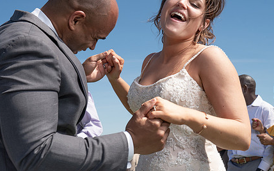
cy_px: 81
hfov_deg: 36.0
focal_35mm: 56
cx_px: 101
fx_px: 418
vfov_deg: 23.2
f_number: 7.1
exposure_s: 1/250
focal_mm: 35
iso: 50
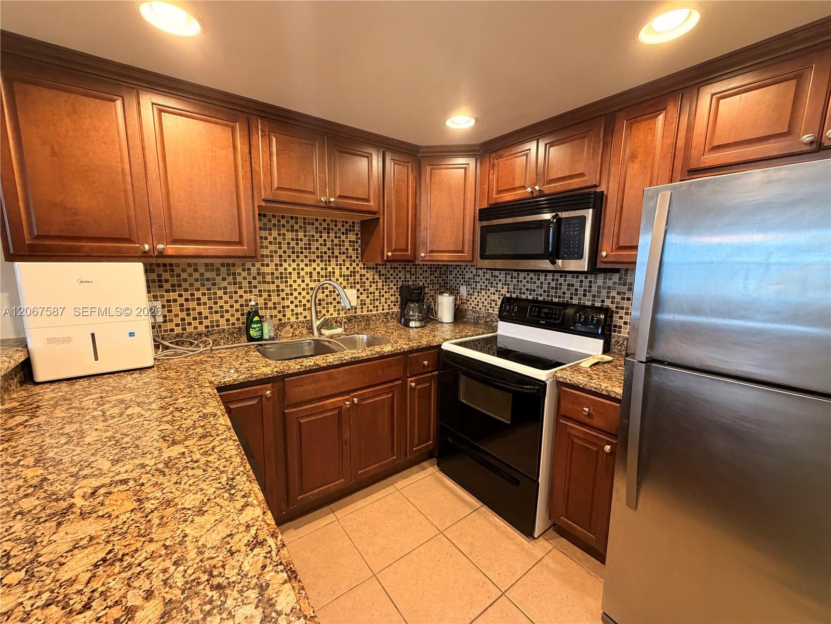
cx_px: 416
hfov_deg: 102.1
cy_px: 312
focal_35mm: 14
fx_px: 336
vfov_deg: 85.7
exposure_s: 1/60
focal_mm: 2.22
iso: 400
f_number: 2.2
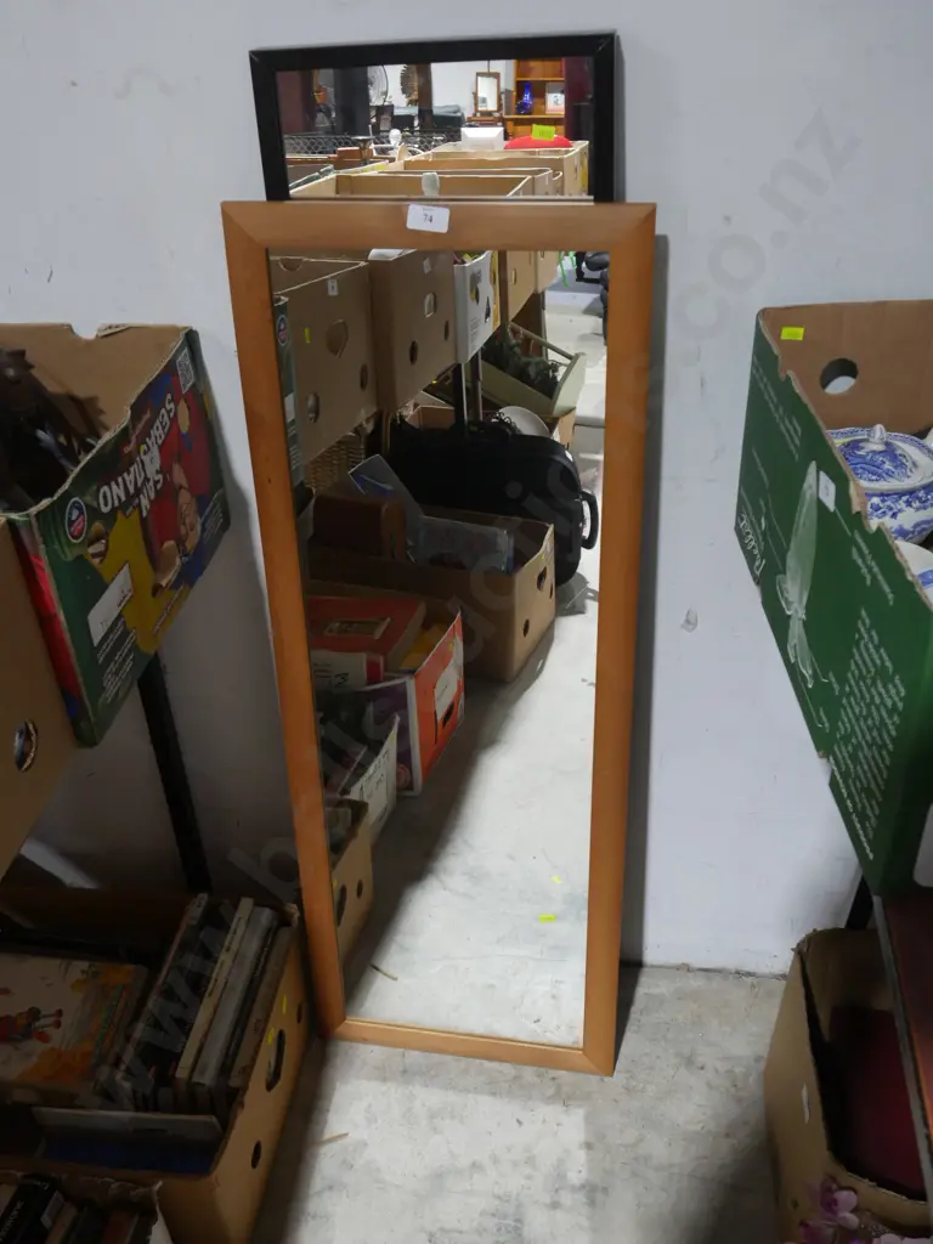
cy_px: 622
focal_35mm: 34
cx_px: 466
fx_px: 1222
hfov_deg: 41.8
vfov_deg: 54.0
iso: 1250
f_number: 5
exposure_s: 1/60
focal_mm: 17
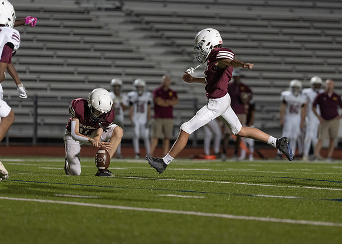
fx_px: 3013
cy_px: 128
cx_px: 213
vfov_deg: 4.6
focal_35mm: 310
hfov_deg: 6.5
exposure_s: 1/1000
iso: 2000
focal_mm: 200
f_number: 2.8
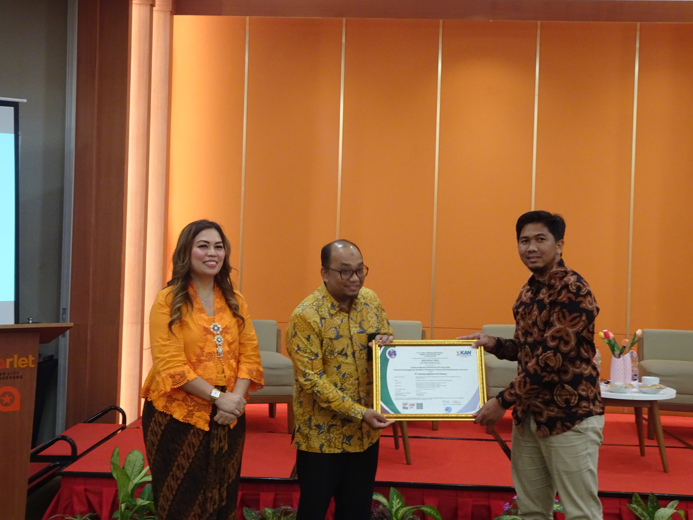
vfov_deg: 36.0
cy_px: 260
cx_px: 346
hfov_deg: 46.8
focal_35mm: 40
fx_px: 801
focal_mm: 6.8
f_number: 4
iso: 400
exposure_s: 1/25
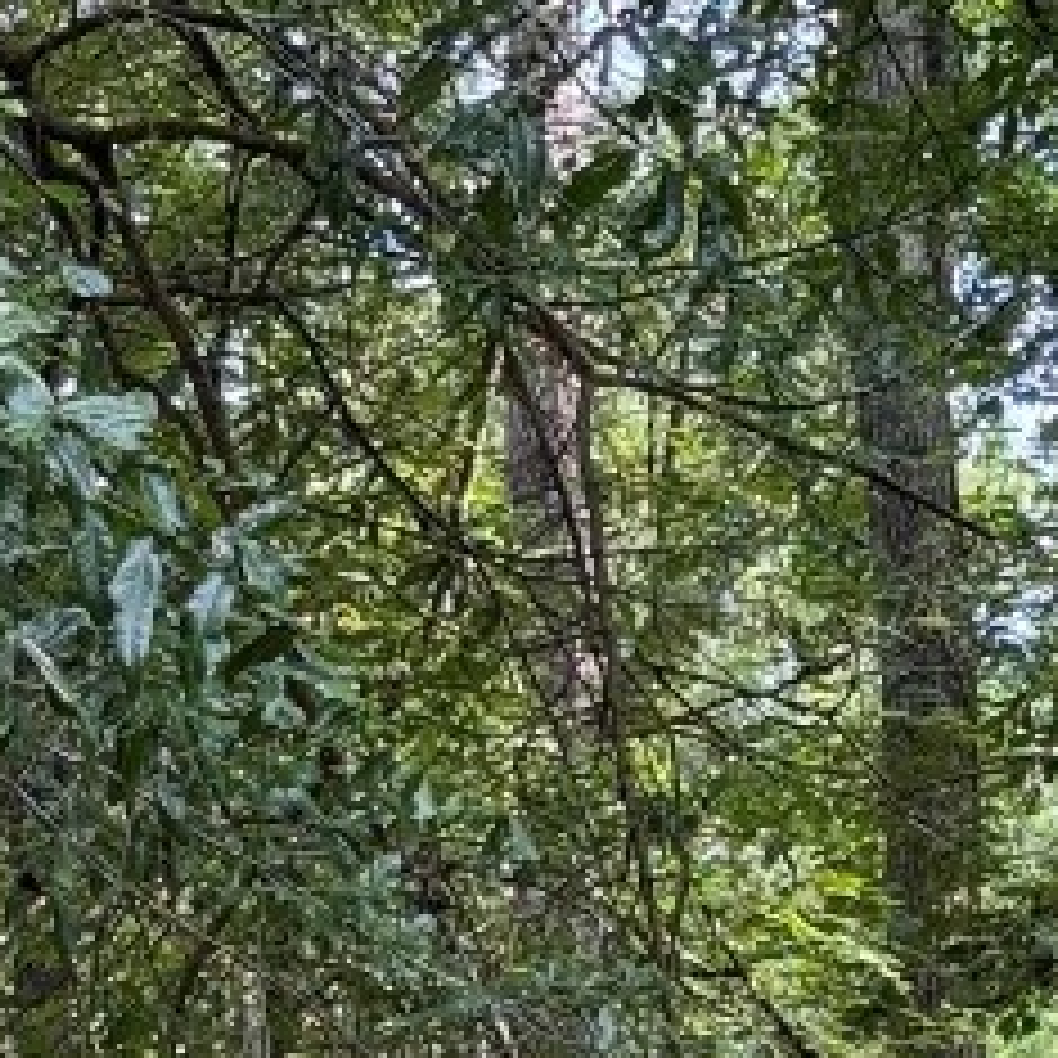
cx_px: 135
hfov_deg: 9.4
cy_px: 1702
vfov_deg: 9.2
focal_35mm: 185
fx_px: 6397
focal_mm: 6.76
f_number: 1.78
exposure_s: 1/242
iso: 100
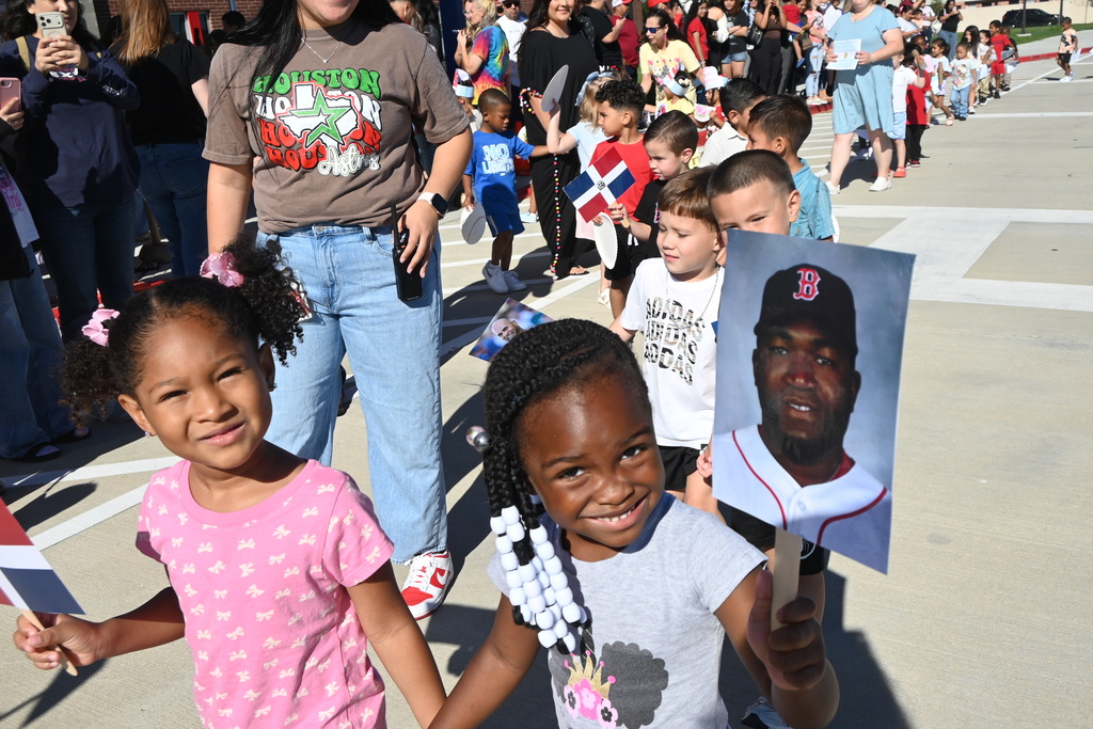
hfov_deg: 58.7
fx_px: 972
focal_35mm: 32
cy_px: 364
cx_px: 546
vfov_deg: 41.1
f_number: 8
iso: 100
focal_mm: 21.5
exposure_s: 1/500
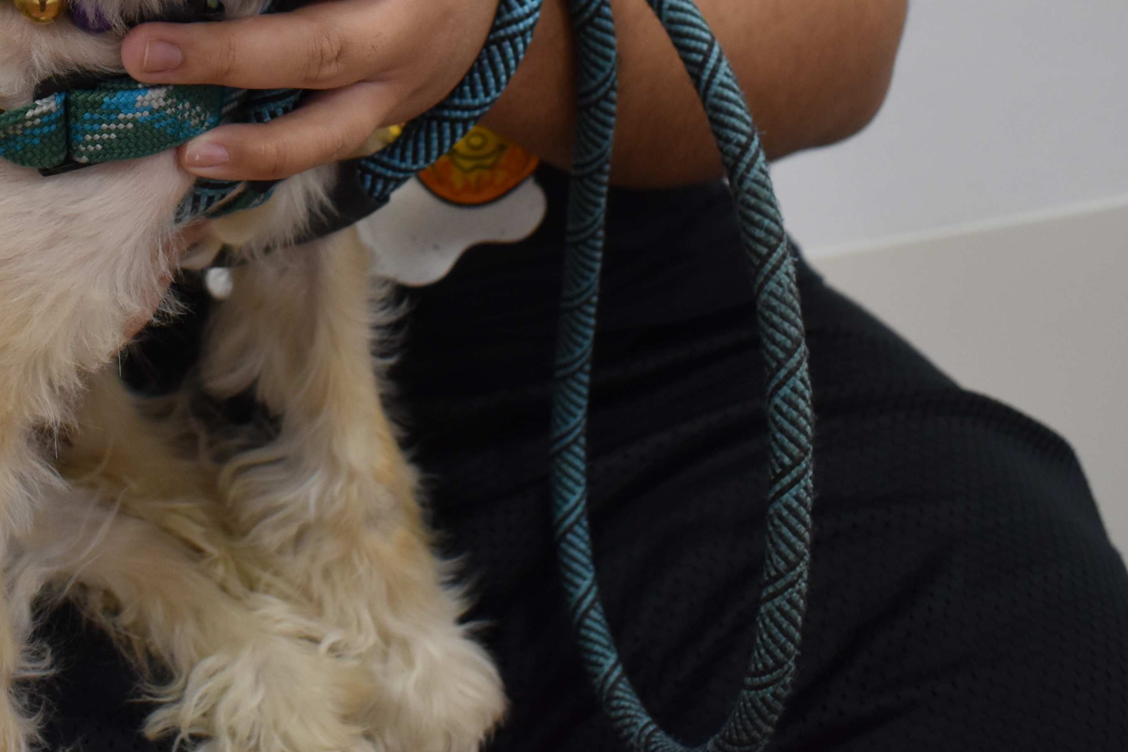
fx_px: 2165
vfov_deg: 19.0
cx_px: 237
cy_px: -60
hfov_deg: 28.6
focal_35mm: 69
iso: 800
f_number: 3.8
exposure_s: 1/125
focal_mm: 21
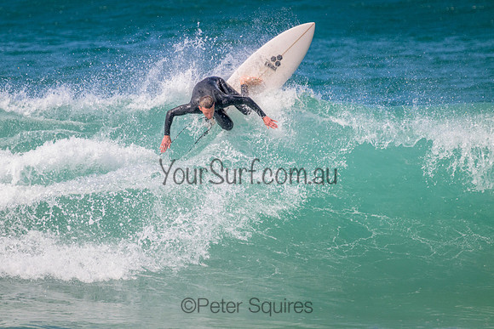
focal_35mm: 800
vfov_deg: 1.7
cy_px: 164
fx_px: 10980
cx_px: 247
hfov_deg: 2.6
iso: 900
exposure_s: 1/1600
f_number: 11
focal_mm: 800
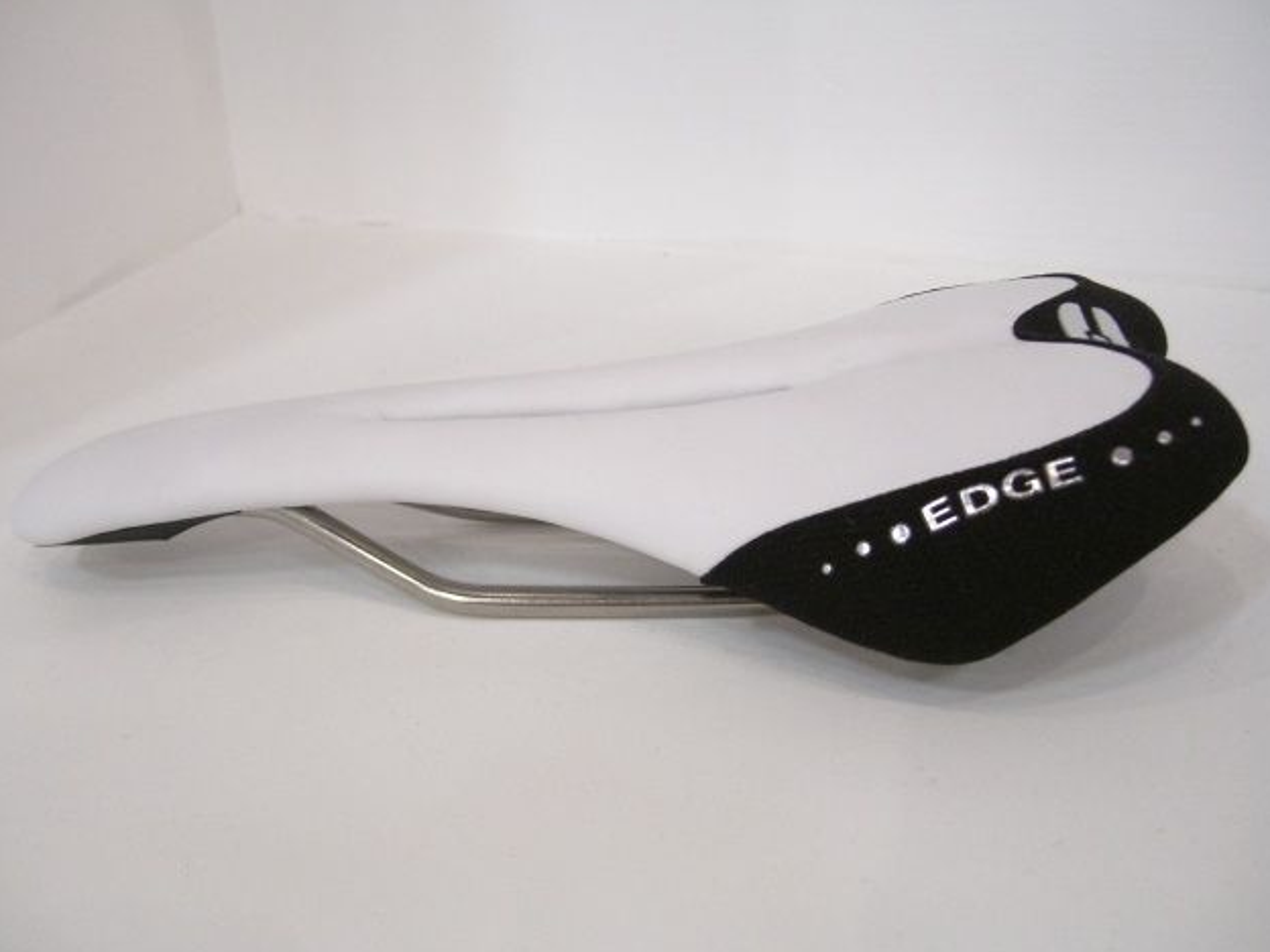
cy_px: 470
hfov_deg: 47.9
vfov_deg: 36.8
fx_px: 1431
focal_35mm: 39
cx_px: 631
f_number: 2.8
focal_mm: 7.9
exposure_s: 1/60
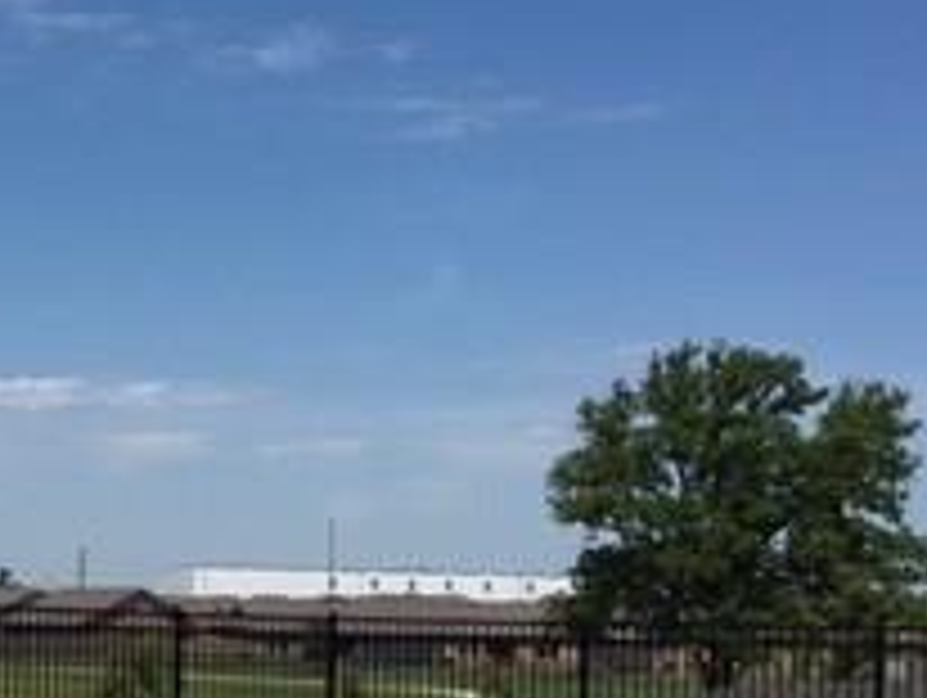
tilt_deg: +2.6
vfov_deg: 16.2
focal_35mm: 90
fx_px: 2413
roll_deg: -1.3
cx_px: 216
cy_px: 626
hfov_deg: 21.5
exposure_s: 1/3205
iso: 25
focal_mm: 4.15
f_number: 2.2
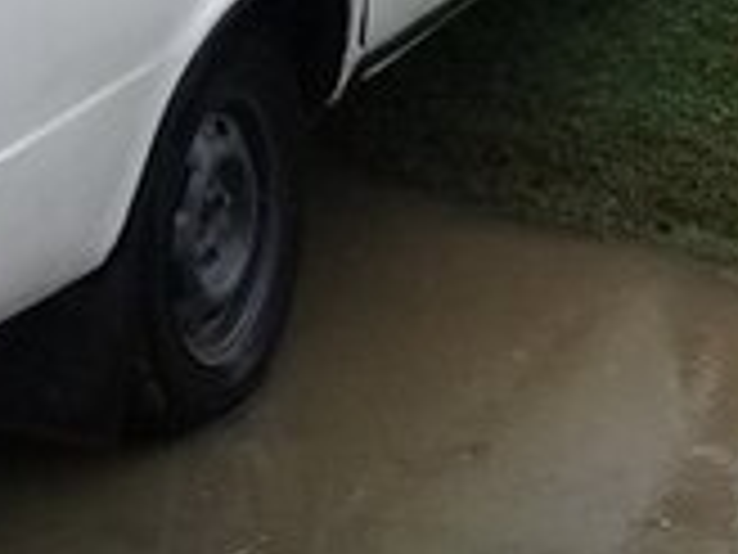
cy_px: -191
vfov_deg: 11.5
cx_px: -18
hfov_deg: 15.5
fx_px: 2665
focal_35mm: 125
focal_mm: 3.3
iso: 50
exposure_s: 1/245
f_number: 2.2
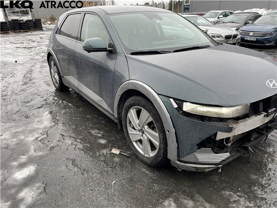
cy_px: 104
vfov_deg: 53.1
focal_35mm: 26
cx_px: 138
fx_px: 208
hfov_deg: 67.3
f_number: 1.6
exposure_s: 1/119
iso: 80
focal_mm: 4.2
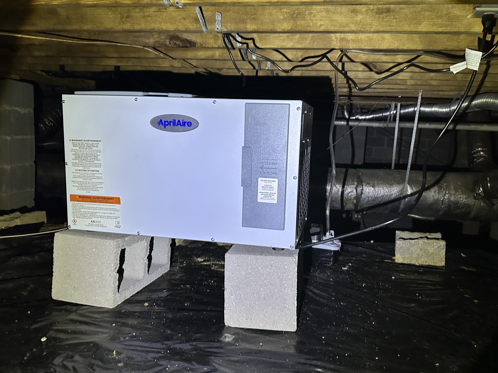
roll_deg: -2.3
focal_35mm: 27
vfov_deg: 51.3
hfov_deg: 65.3
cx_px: 258
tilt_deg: -7.5
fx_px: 388
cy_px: 191
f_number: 1.78
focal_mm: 6.86
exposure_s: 1/60
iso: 500
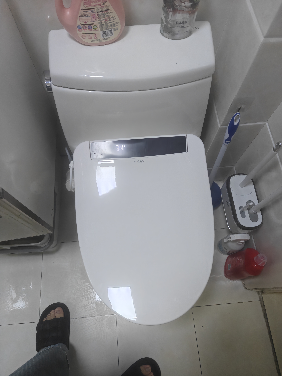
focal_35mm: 23
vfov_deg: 73.9
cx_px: 141
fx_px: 250
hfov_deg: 58.9
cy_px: 188
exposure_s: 1/177
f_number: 1.6
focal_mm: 6.06
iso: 1600
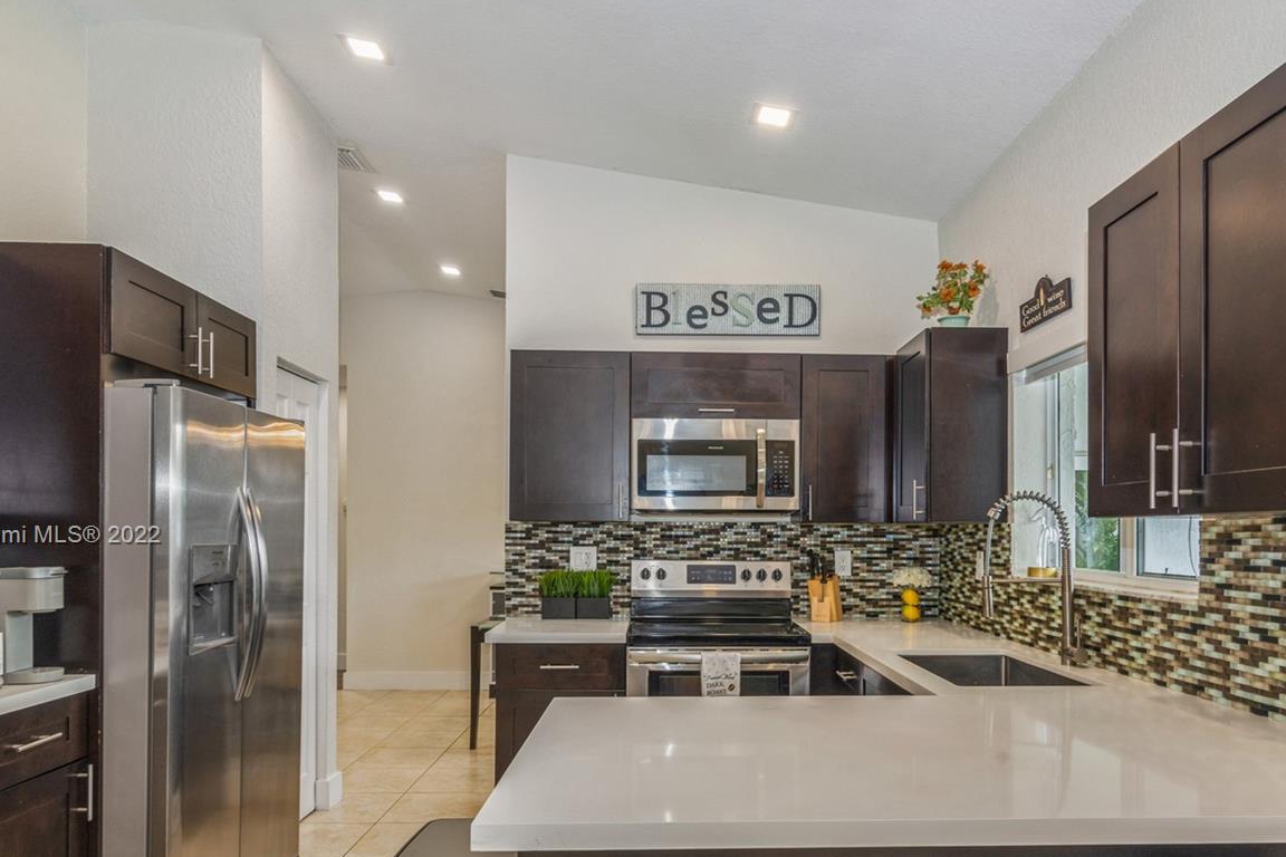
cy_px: 537
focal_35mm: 25
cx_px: 697
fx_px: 893
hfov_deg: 71.4
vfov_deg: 50.8
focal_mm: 18
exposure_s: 1/6
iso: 200
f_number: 8
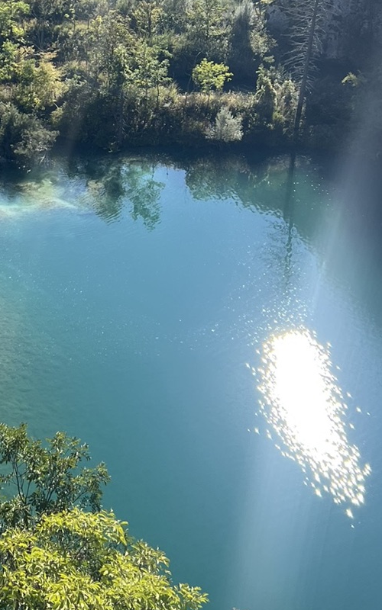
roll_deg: -1.1
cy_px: 110
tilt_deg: -16.5
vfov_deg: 32.0
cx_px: 59
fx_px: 1033
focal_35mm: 62
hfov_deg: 20.6
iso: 50
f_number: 1.5
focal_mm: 5.7
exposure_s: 1/2762
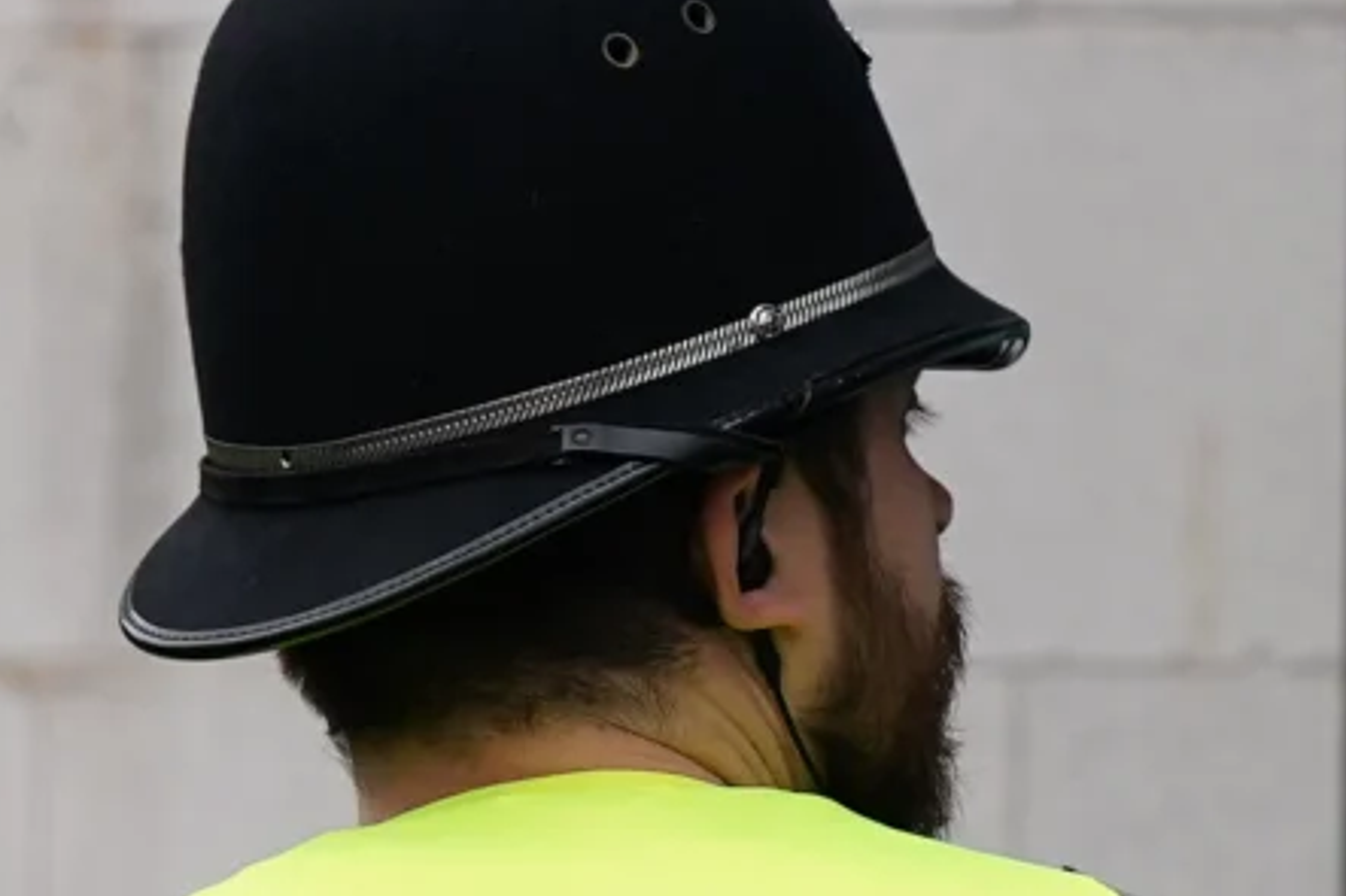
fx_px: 36102
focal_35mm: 966
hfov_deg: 2.1
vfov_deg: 1.4
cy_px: 1107
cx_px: 425
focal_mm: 167
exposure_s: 1/1600
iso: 800
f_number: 3.2
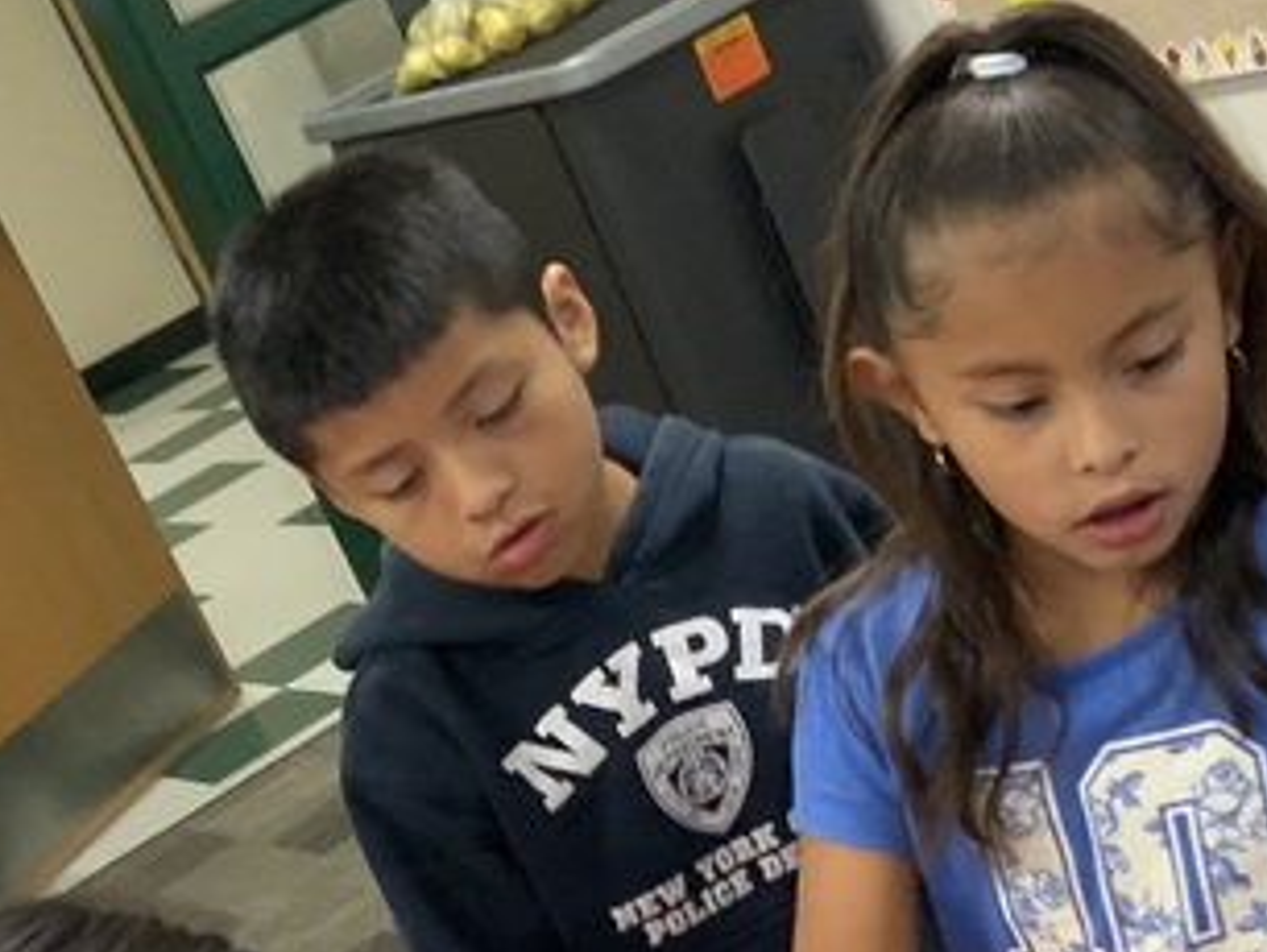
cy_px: 902
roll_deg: +25.0
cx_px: 725
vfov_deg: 15.1
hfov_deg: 20.2
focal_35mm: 97
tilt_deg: -21.5
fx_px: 3553
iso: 125
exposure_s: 1/60
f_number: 1.8
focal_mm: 3
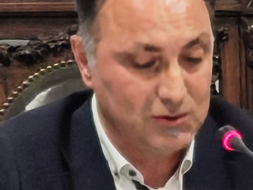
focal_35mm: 919
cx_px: 138
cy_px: 88
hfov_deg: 2.2
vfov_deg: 1.6
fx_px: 6717
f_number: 2
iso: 911
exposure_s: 1/100
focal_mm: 7.1
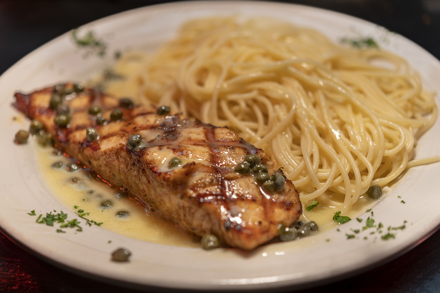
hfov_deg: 33.4
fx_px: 733
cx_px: 220
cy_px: 146
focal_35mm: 60
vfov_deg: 22.6
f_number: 3.5
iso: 50
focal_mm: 60
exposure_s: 1/125
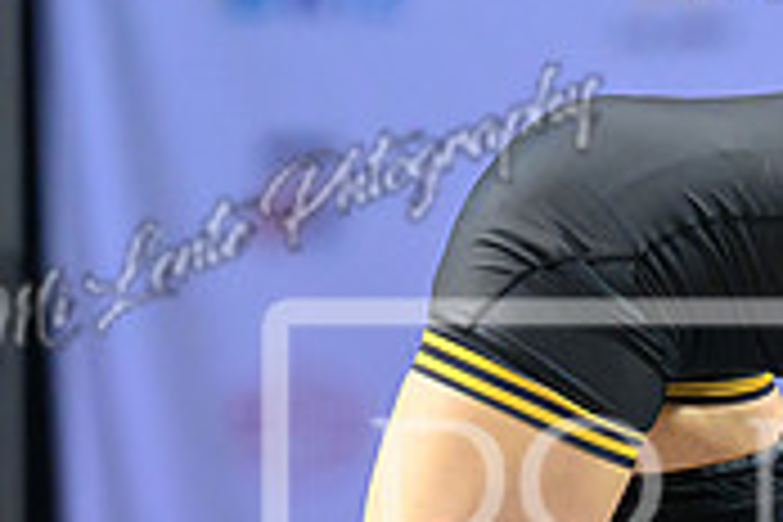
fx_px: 11505
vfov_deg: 2.6
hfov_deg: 3.9
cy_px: 599
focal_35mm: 529
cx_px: 1097
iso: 5000
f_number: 2.8
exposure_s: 1/800
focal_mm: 135
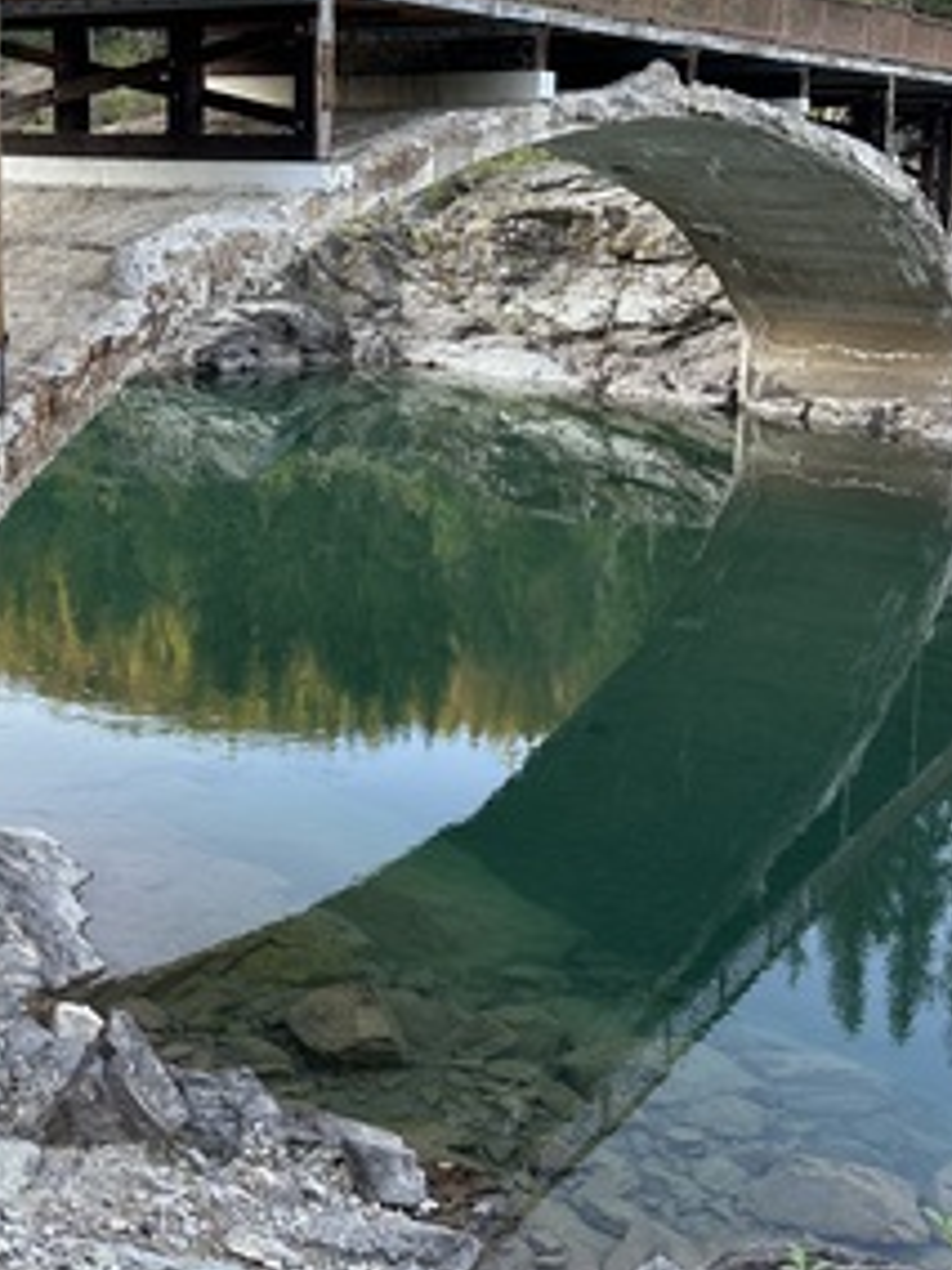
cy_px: 376
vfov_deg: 42.1
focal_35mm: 44
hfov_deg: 32.6
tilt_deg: -9.7
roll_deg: -0.4
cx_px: 322
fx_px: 1613
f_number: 1.78
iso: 100
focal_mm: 6.86
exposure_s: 1/162
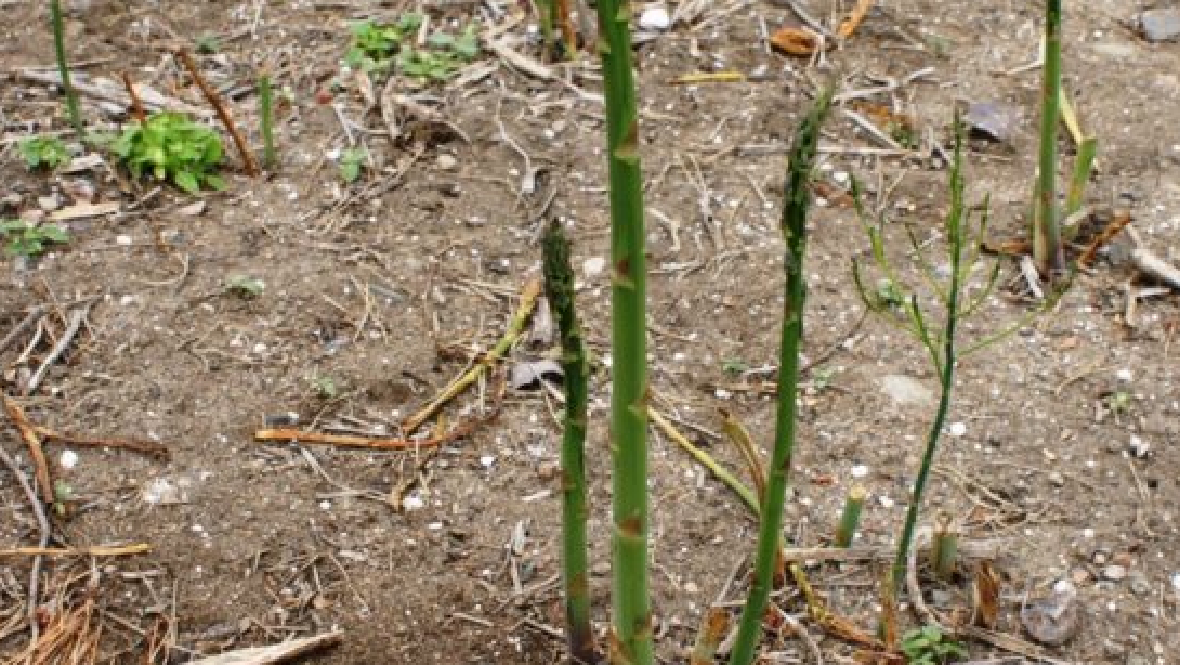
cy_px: 225
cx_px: 714
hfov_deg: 33.7
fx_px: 1941
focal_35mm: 62
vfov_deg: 19.4
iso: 200
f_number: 10
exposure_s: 1/200
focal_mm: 28
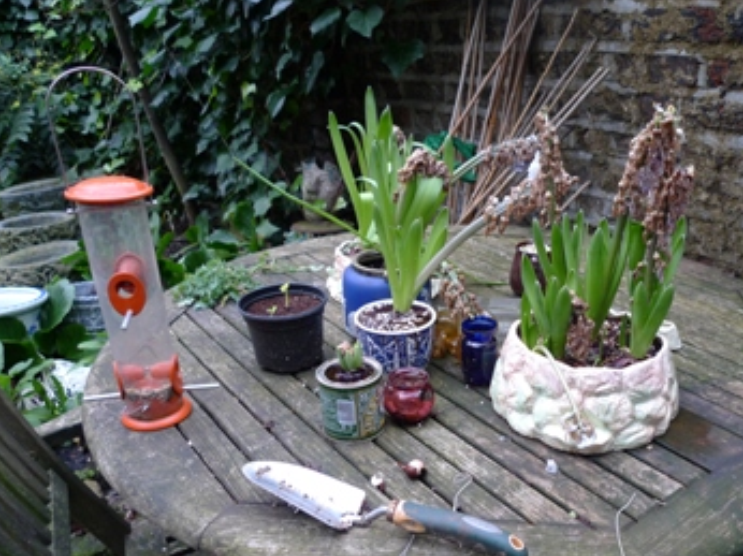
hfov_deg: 57.7
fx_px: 665
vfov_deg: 45.0
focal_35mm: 31
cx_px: 465
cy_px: 349
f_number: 2
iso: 80
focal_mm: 5.1
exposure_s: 1/60
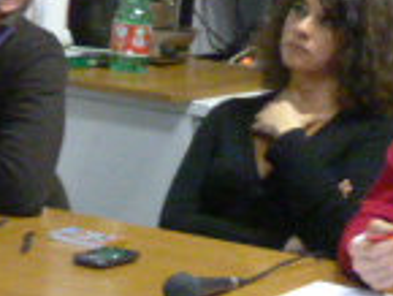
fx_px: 1954
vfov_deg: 8.6
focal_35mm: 172
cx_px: 626
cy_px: 49
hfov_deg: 11.0
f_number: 3.1
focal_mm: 7.1
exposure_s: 1/10
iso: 800
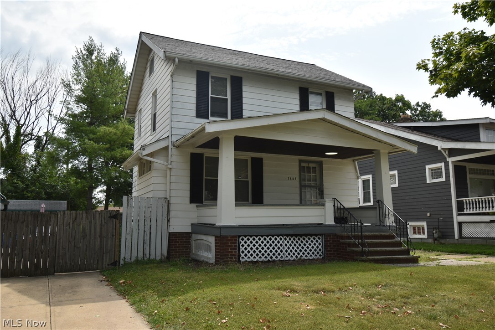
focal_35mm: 30
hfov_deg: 61.9
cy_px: 165
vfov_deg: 43.6
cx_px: 248
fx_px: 412
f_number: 8
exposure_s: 1/250
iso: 100
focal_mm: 20
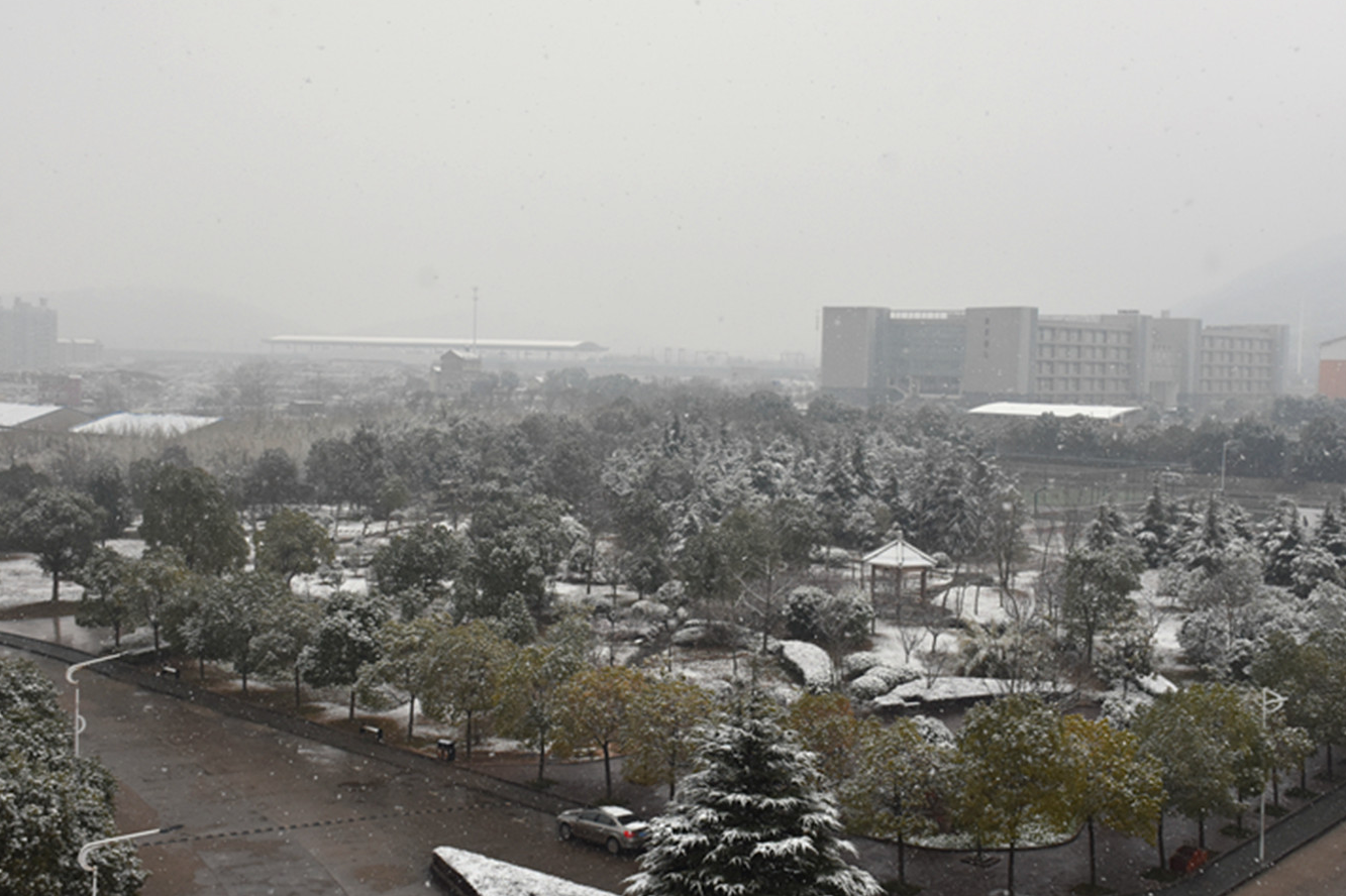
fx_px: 1703
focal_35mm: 46
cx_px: 639
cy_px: 449
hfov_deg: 43.1
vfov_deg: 29.5
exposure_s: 1/500
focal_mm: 27
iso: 800
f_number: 8
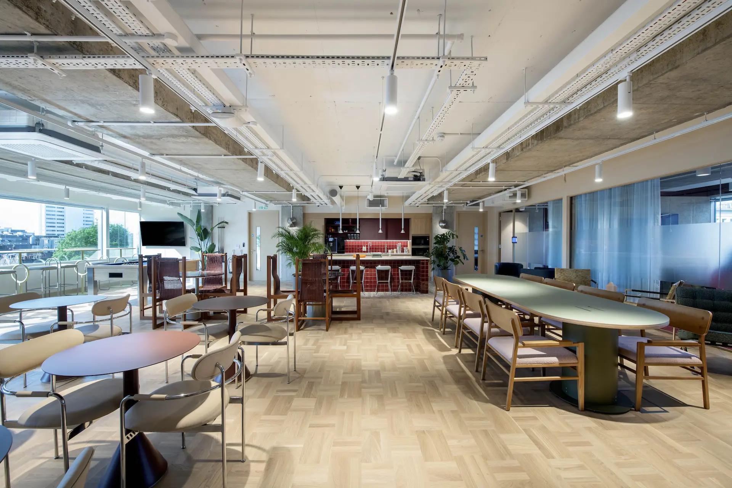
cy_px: 244
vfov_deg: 77.3
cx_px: 366
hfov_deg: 100.4
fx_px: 305
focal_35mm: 15
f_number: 11
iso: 200
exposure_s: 1/6
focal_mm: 15
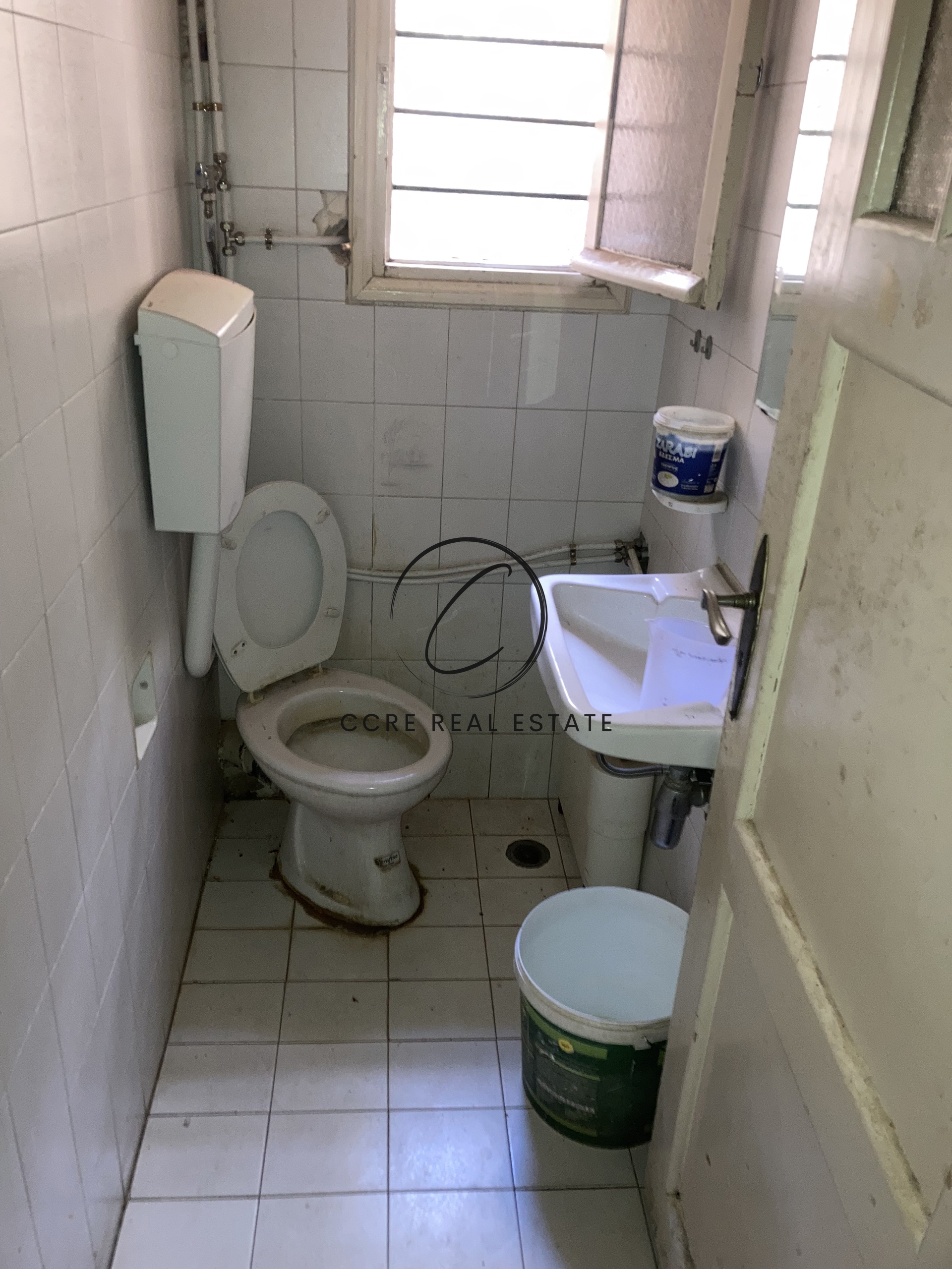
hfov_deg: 49.7
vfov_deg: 63.4
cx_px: 476
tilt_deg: -25.7
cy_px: 634
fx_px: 1027
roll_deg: -3.0
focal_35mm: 28
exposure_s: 1/4
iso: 80
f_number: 1.8
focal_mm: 3.99
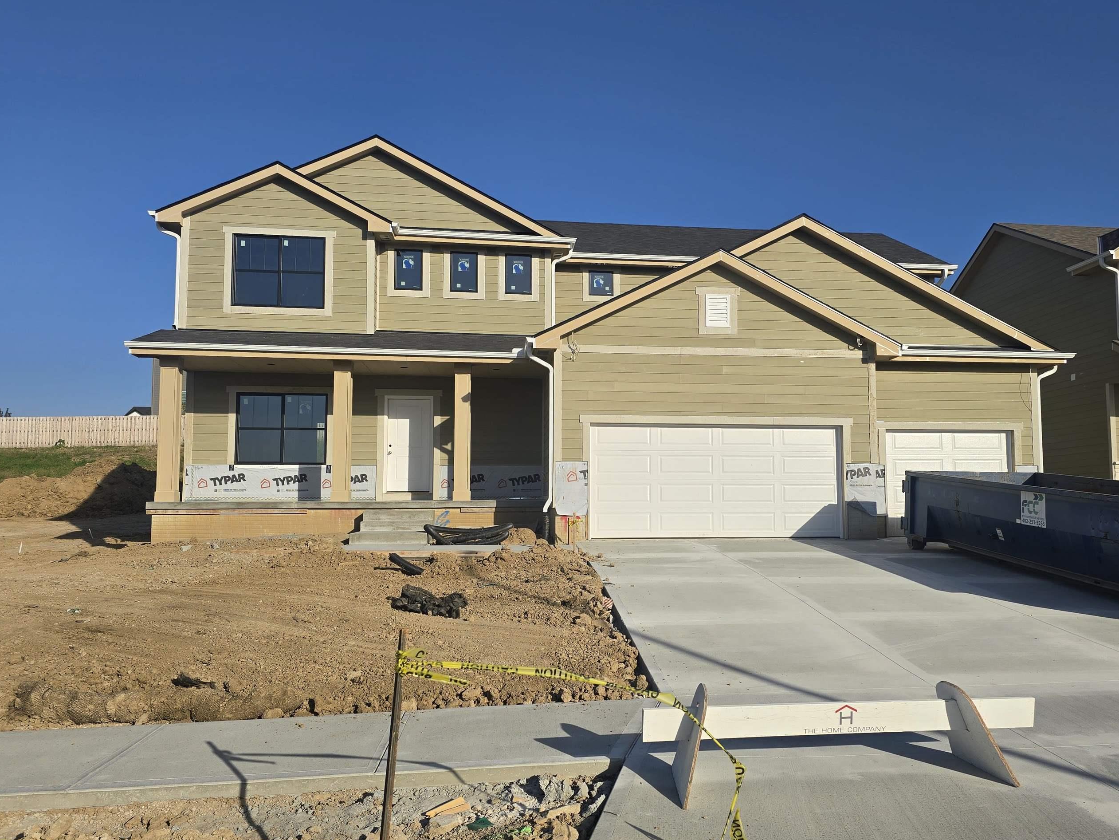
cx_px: 636
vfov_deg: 49.8
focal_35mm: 28
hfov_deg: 63.2
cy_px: 432
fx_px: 905
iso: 12
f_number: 1.7
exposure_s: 1/1300
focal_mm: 6.3
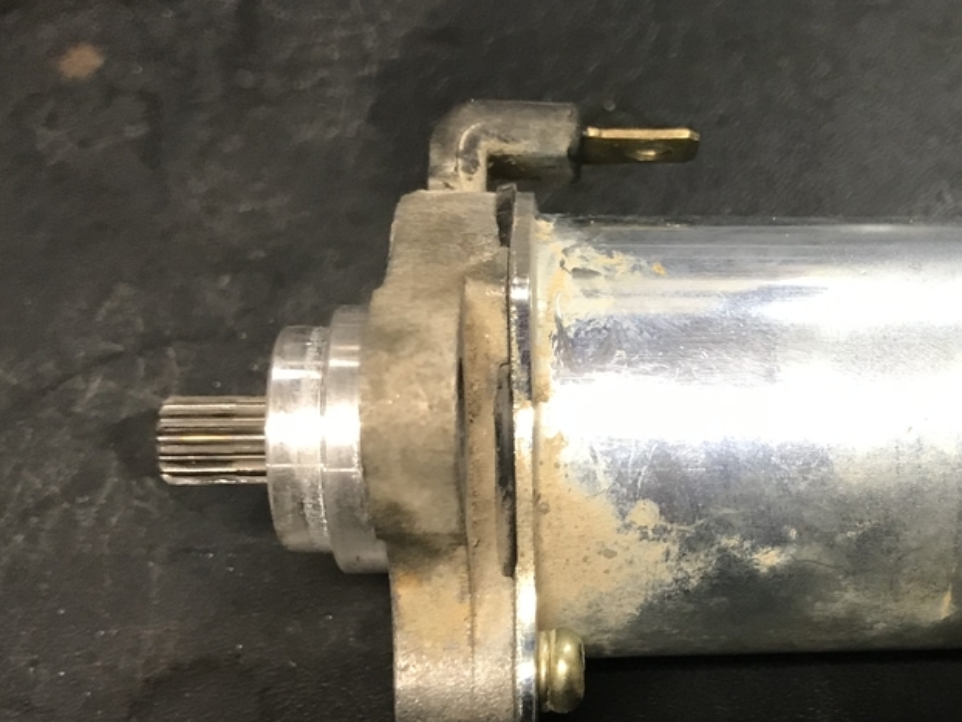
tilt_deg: -51.5
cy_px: 496
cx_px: 753
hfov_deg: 34.6
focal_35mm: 54
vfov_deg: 26.9
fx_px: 1501
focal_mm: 3.99
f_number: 1.8
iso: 64
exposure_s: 1/15
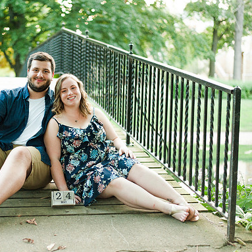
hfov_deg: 25.5
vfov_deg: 25.7
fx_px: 552
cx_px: 68
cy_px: 126
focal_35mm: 67
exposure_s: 1/640
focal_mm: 50
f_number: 1.8
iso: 640
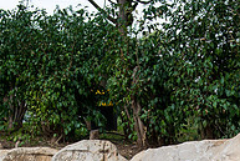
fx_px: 680
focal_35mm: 102
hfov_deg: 20.0
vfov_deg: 12.8
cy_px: 238
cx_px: 154
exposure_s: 1/400
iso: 100
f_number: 3.5
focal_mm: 34
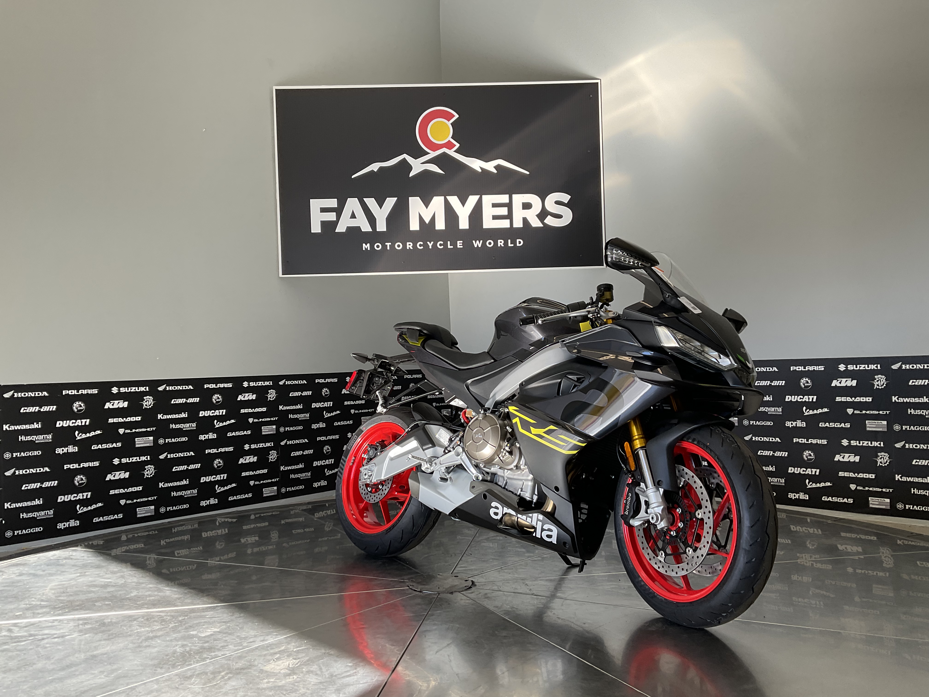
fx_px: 778
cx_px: 464
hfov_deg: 61.7
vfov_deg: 48.2
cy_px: 348
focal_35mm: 29
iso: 20
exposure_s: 1/122
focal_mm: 3
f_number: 1.8
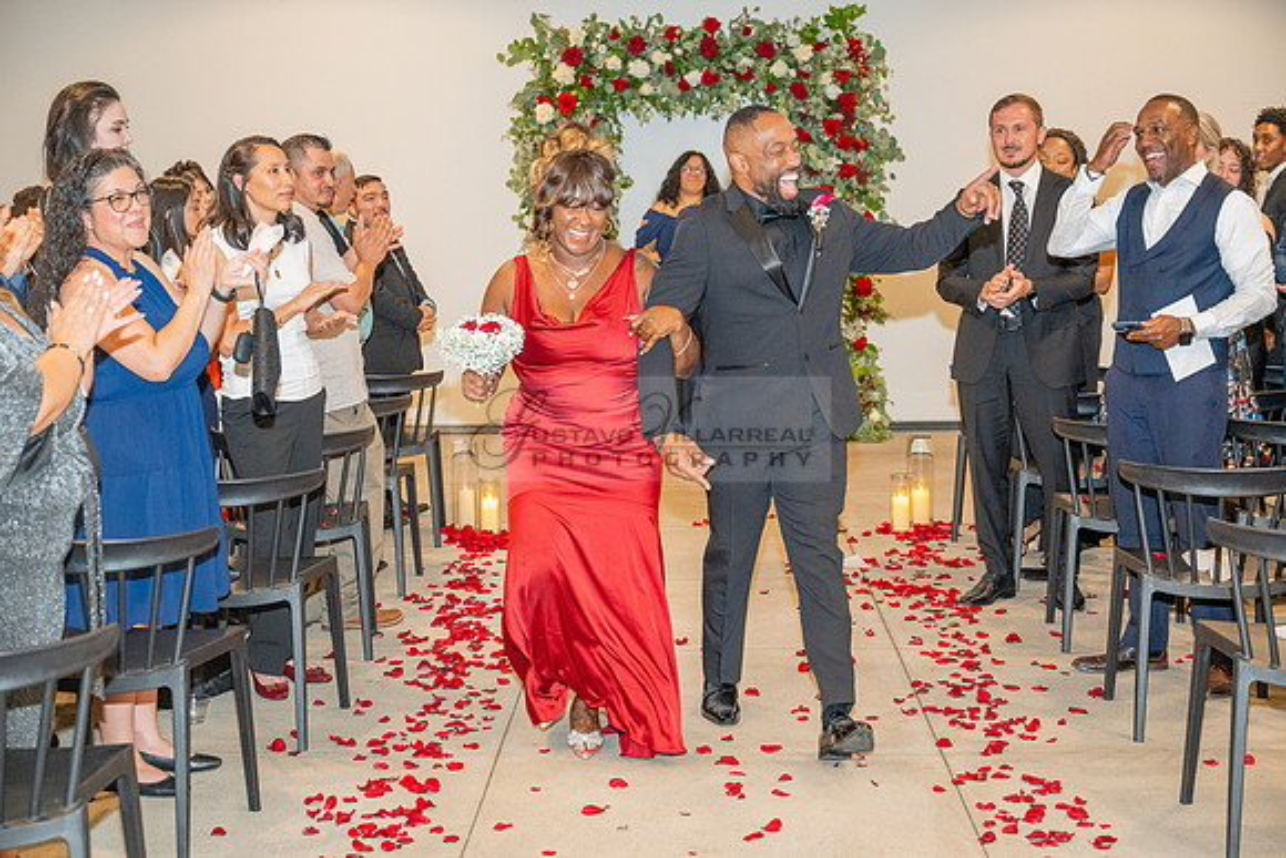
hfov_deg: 37.5
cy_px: 429
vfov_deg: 25.5
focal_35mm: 53
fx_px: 1894
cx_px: 643
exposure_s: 1/200
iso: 1250
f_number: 3.5
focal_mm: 53
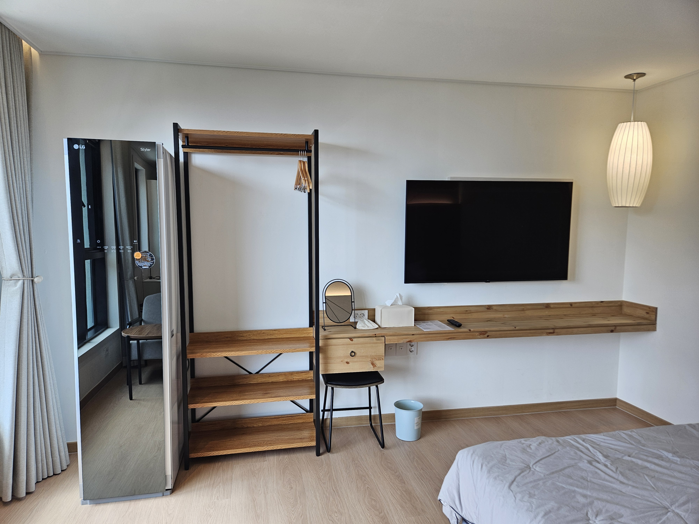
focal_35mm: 23
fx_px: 464
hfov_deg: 73.9
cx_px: 350
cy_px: 262
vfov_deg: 58.9
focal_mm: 5.4
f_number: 1.8
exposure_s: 1/120
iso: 64
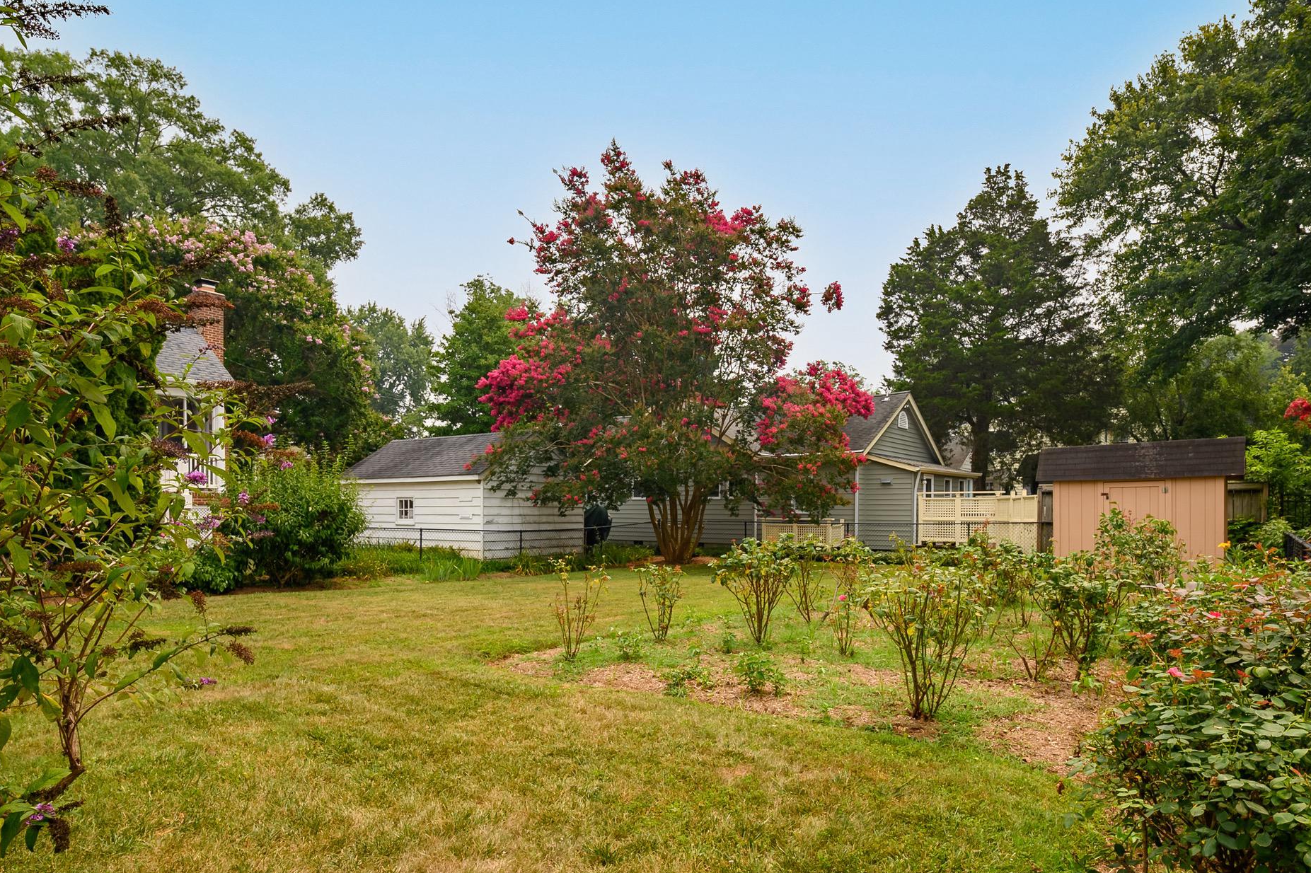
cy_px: 469
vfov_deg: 59.4
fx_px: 764
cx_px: 661
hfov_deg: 81.2
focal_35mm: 21
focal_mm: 19
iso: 250
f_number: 16
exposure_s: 1/800
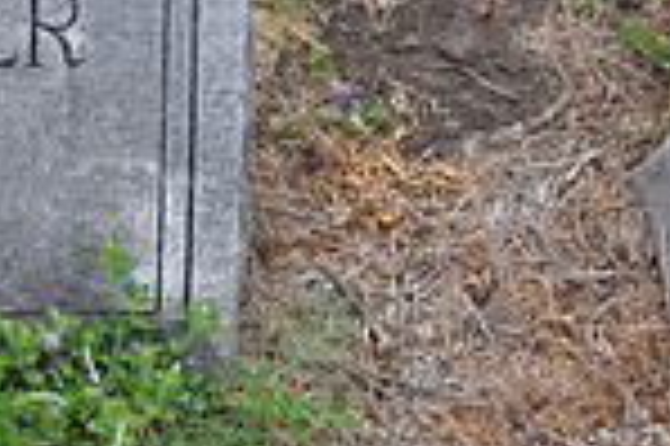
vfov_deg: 9.6
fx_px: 2603
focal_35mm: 140
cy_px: 574
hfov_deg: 13.6
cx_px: -400
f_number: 7.1
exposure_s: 1/200
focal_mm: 24
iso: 200
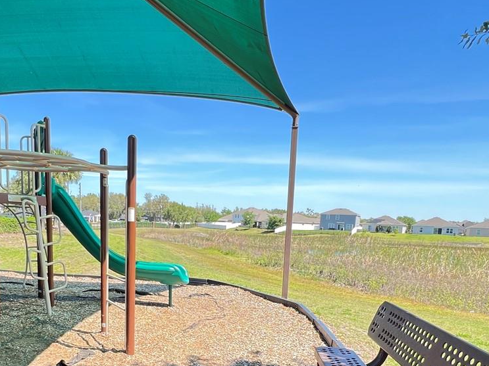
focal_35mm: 28
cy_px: 297
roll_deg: -2.4
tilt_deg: -9.9
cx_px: 198
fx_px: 395
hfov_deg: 62.9
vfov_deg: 46.9
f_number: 1.8
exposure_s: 1/191
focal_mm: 1.57
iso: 32
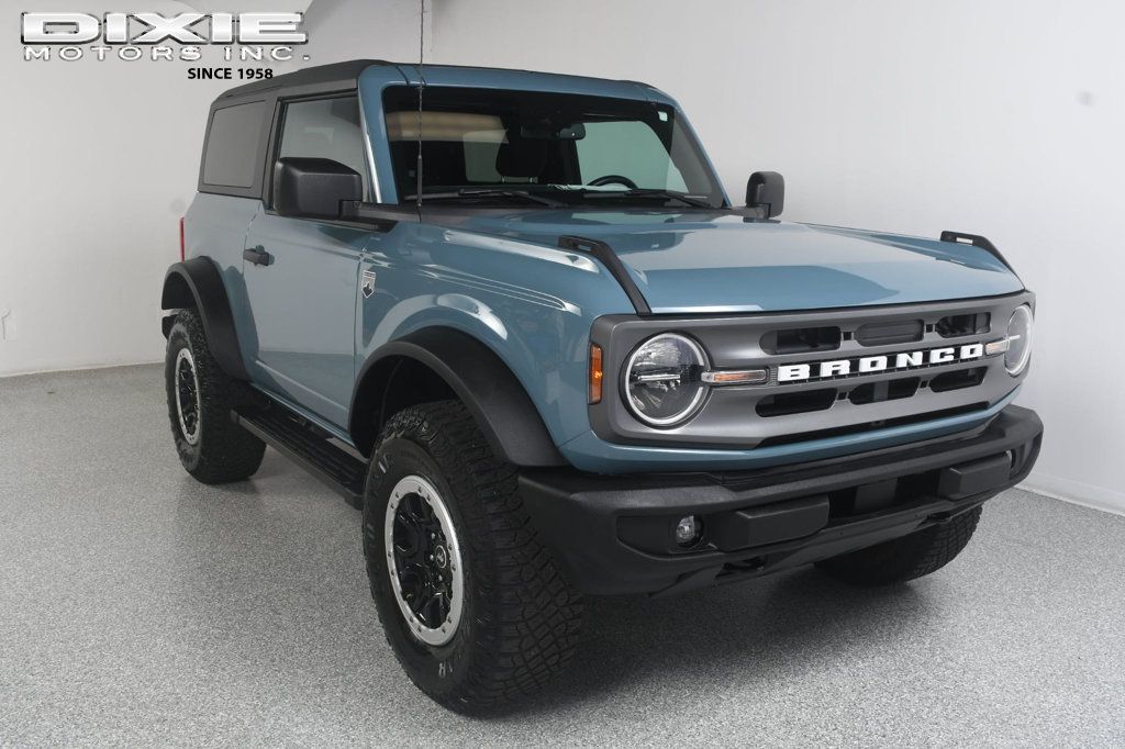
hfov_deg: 57.2
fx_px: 1031
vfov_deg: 39.9
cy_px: 374
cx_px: 562
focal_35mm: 33
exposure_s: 1/160
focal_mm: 22
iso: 100
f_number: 8
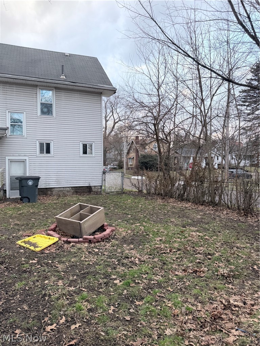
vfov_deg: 71.6
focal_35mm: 24
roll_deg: +0.1
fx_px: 240
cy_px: 173
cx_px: 130
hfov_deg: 56.8
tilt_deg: -0.5
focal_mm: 6.76
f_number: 1.78
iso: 80
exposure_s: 1/305
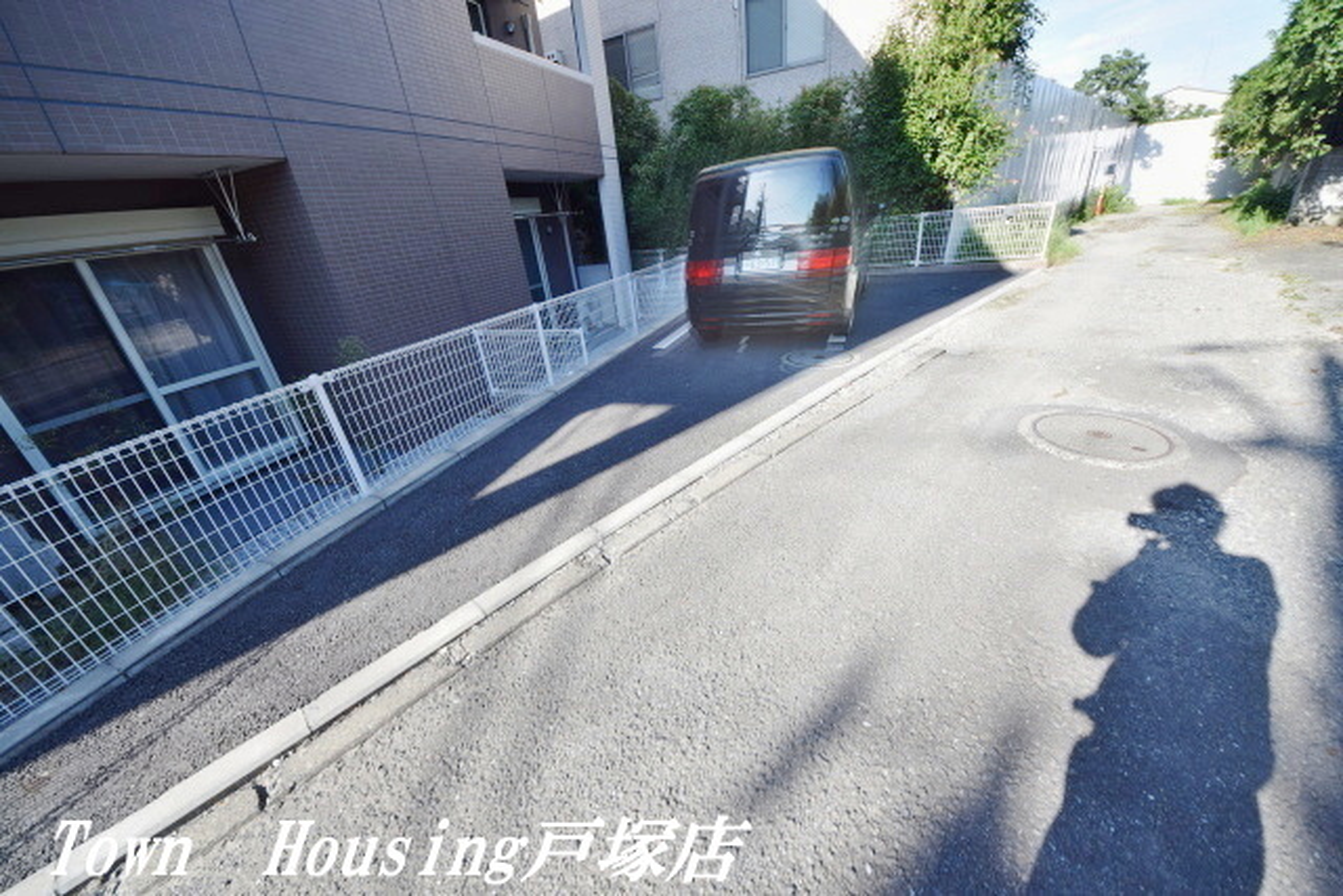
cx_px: 672
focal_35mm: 12
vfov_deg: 90.0
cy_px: 448
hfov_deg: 112.6
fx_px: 448
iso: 280
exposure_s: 1/250
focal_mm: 8
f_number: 8
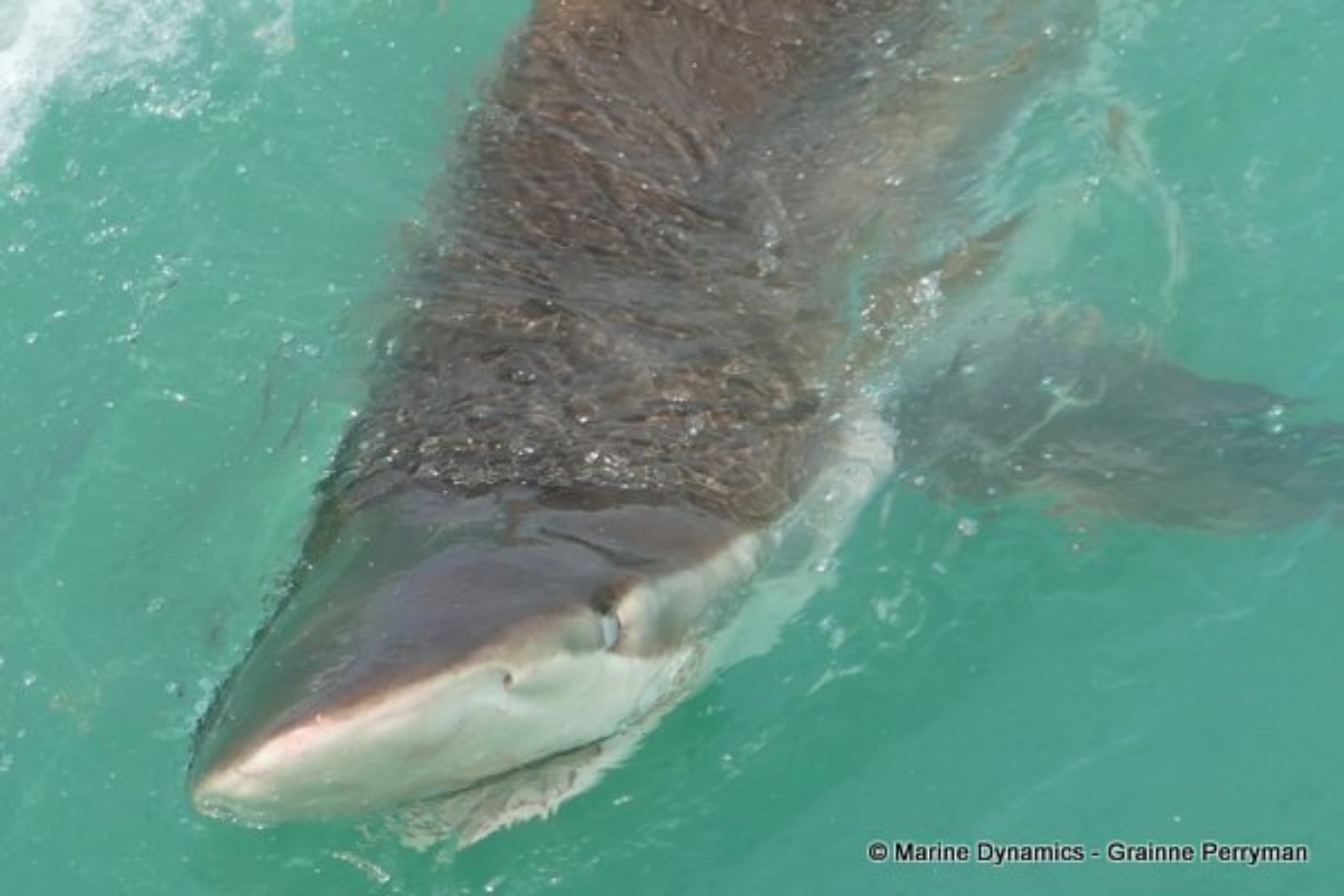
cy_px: 448
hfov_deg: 31.9
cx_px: 672
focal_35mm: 63
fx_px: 2352
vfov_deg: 21.6
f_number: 3.6
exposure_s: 1/1300
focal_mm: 22.94
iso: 125
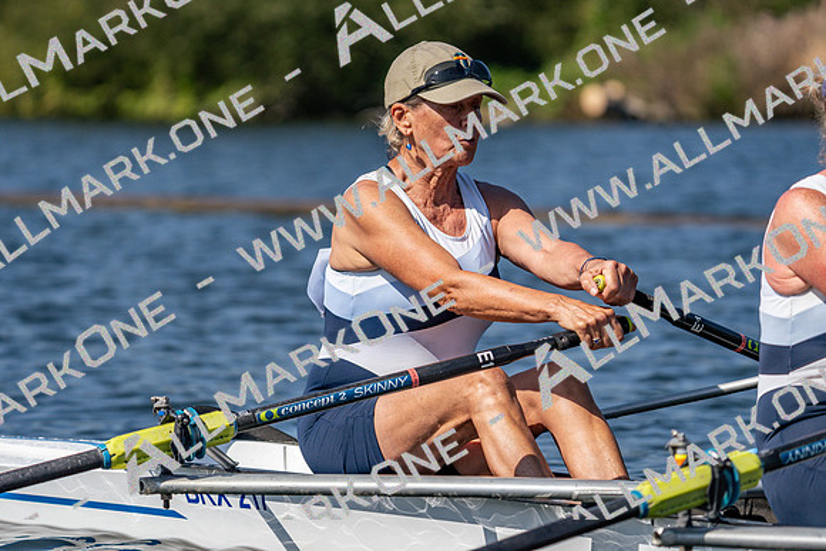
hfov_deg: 7.6
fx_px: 6196
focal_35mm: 270
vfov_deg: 5.1
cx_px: 413
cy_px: 276
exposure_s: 1/2000
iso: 160
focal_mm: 270
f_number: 5.6
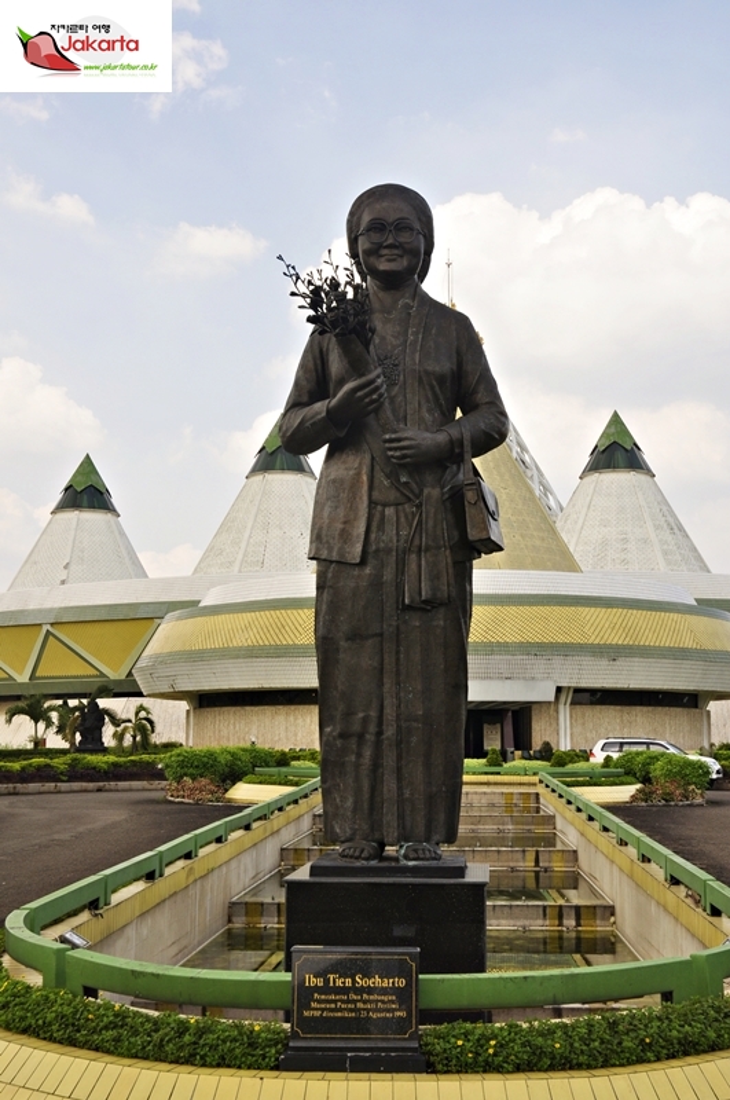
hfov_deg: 28.9
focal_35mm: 46
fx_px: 1419
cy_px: 550
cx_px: 365
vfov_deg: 42.4
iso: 220
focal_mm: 31
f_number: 10
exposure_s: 1/250
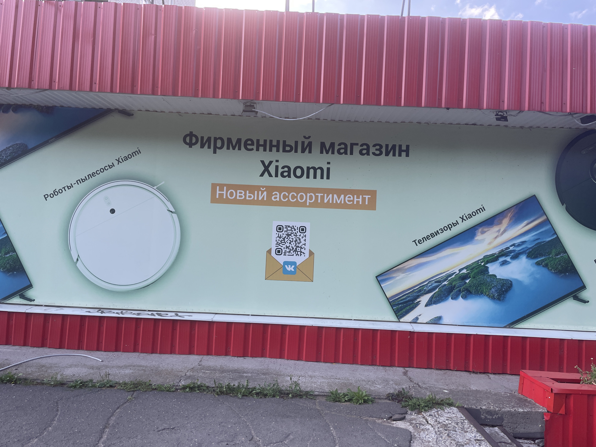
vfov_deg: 53.1
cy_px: 224
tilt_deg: +5.0
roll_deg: -2.5
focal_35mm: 26
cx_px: 298
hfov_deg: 67.3
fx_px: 448
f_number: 1.6
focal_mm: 4.2
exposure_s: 1/336
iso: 32
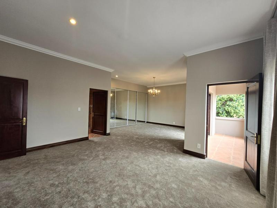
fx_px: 104
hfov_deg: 106.2
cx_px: 138
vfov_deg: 89.9
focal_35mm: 13
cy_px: 104
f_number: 2.2
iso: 80
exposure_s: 1/100
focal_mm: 2.2
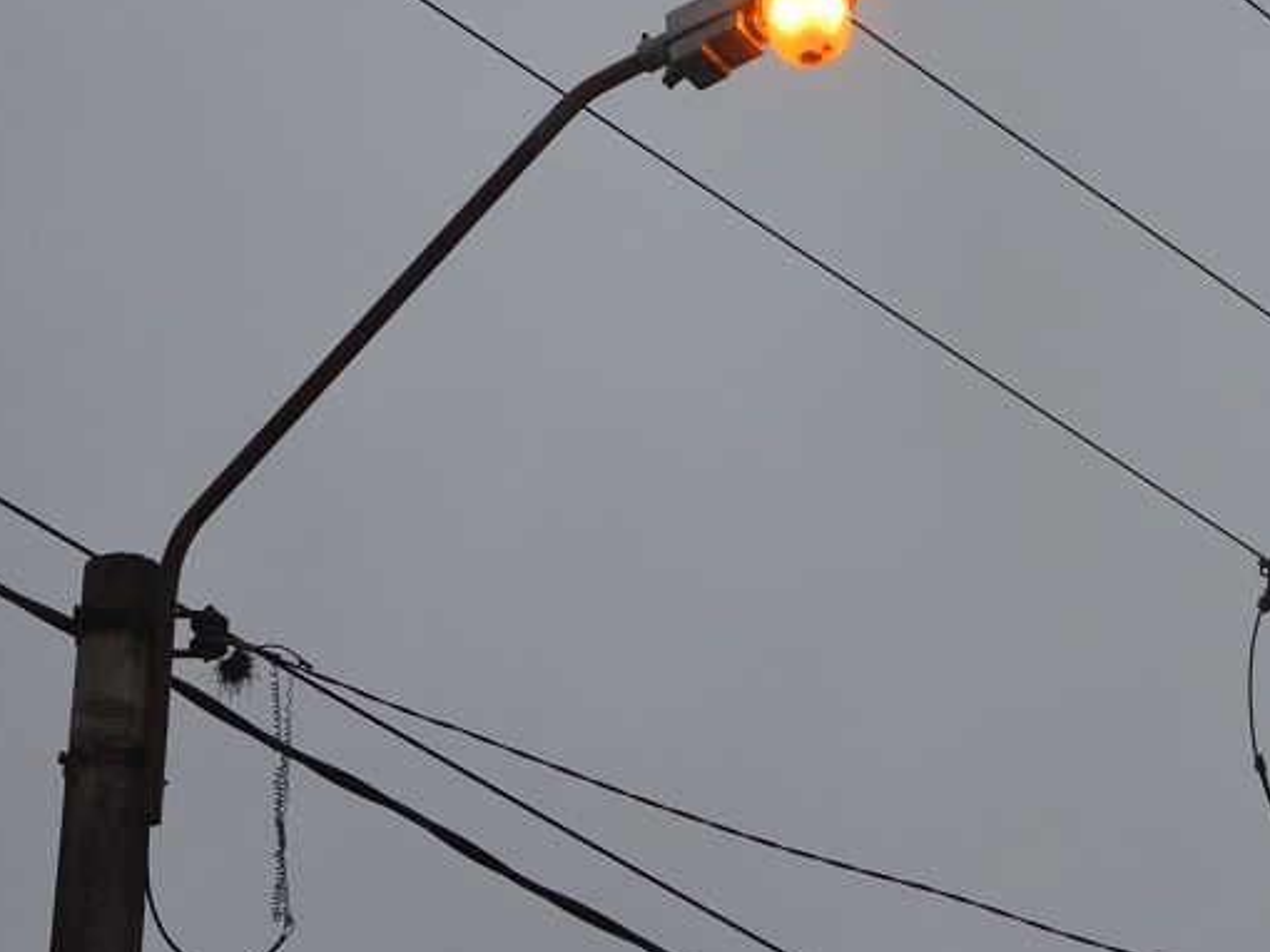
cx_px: 946
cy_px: 436
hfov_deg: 14.1
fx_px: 5128
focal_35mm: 140
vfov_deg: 10.6
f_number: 5.6
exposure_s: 1/125
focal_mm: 55
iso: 125
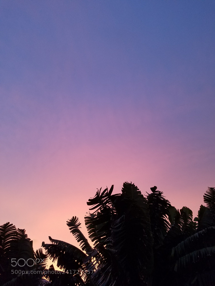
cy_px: 143
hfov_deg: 53.1
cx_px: 108
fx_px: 215
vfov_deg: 67.3
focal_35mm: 26
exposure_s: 1/60
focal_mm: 4.2
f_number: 1.7
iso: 160
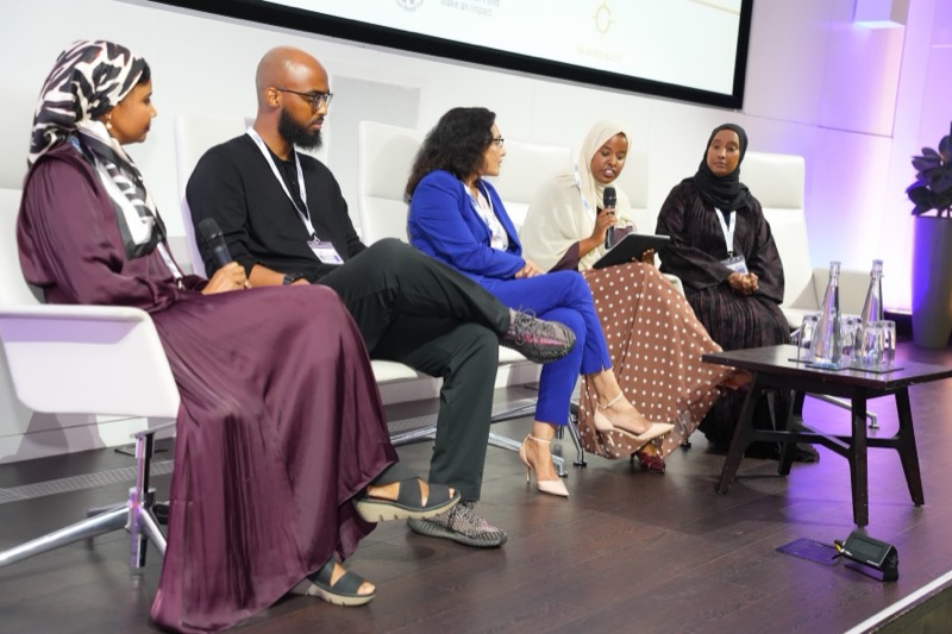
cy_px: 317
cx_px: 476
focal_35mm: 49
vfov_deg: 27.5
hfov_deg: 40.4
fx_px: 1295
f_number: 3.5
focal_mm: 49
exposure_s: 1/160
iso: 3200
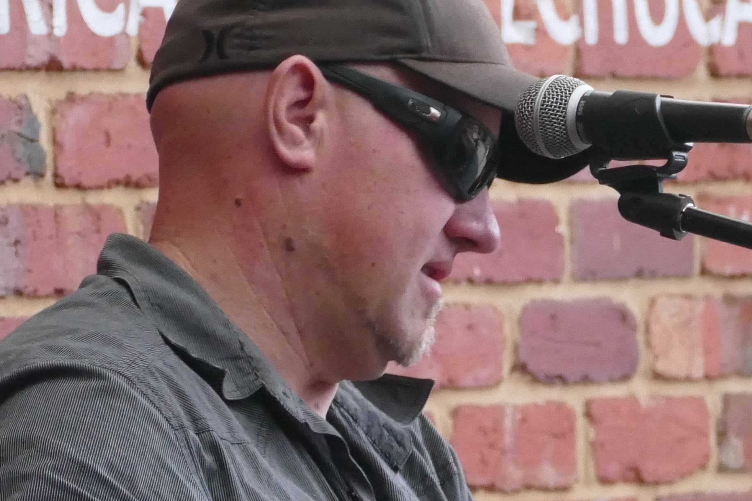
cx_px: 426
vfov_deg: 3.0
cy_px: 629
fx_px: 9587
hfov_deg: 4.5
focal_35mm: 459
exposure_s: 1/100
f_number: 3.9
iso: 1250
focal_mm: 56.08
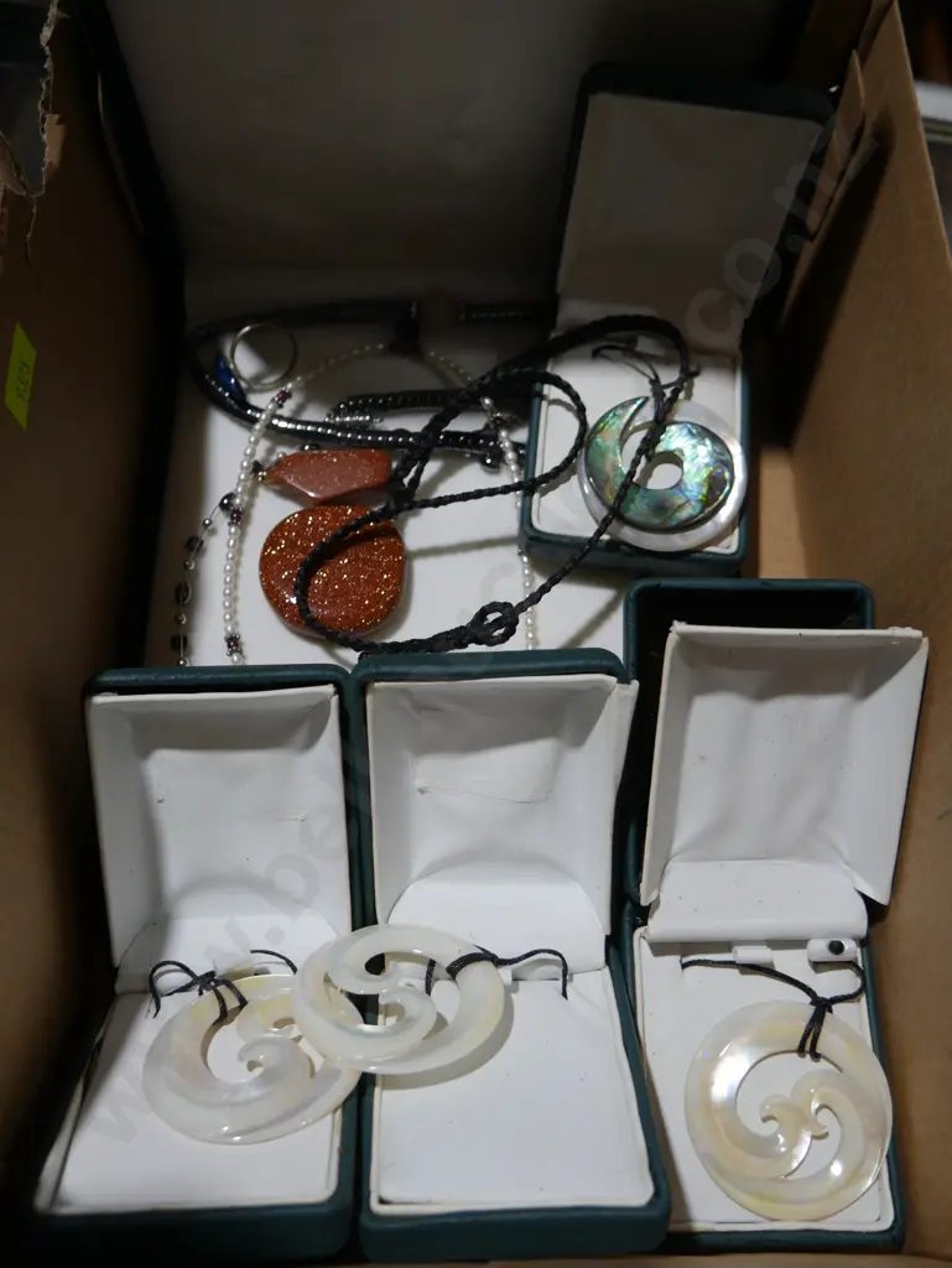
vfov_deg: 56.8
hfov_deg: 44.2
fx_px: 1172
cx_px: 476
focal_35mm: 32
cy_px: 634
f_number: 3.6
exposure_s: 1/125
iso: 200
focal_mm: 16
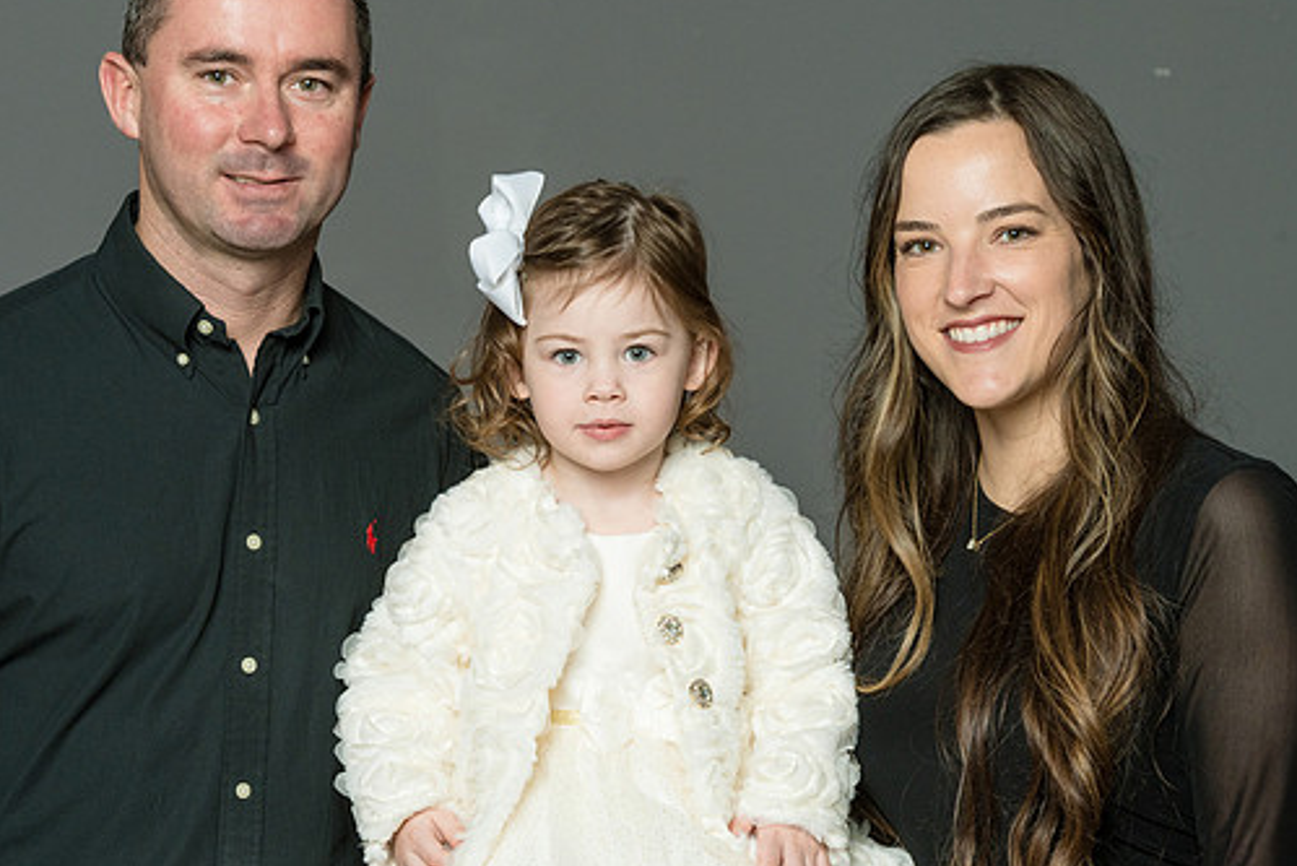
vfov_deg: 8.6
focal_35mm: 159
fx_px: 5730
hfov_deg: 12.9
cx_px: 586
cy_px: 468
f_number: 9
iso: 400
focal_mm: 125
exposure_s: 1/160
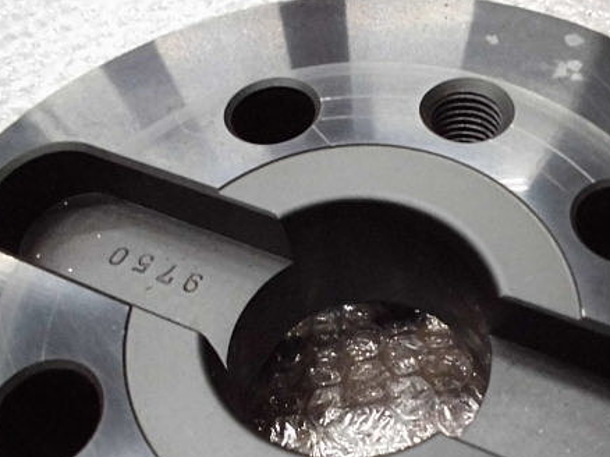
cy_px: 332
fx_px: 669
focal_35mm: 38
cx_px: 402
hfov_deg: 48.2
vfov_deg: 37.0
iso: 800
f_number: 3.5
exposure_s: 1/15
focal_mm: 4.6
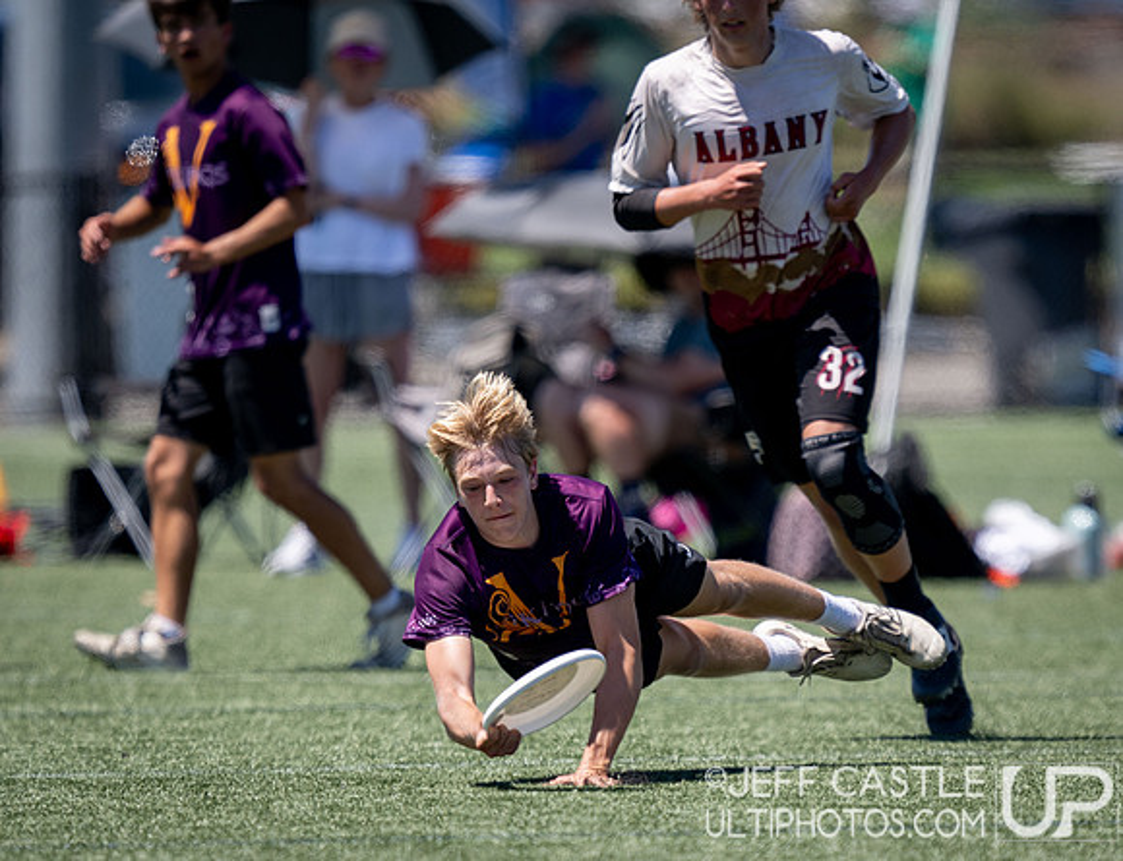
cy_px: 754
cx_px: 754
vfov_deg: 2.0
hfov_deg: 2.6
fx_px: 25170
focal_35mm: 769
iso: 80
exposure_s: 1/2000
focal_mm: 400
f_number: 2.8
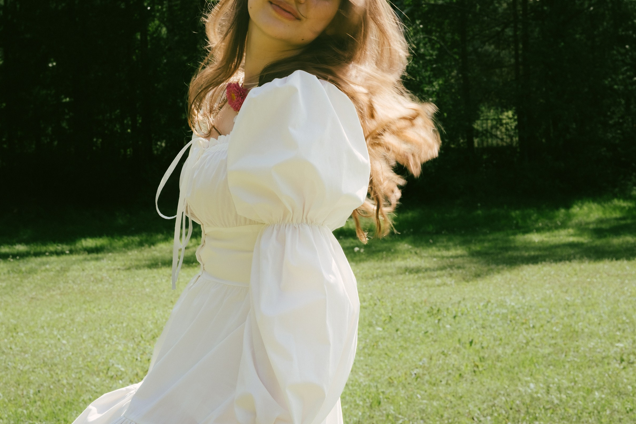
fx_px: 1254
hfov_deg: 28.5
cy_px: 148
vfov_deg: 19.1
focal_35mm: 71
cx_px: 302
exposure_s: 1/100
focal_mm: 35
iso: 160
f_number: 10
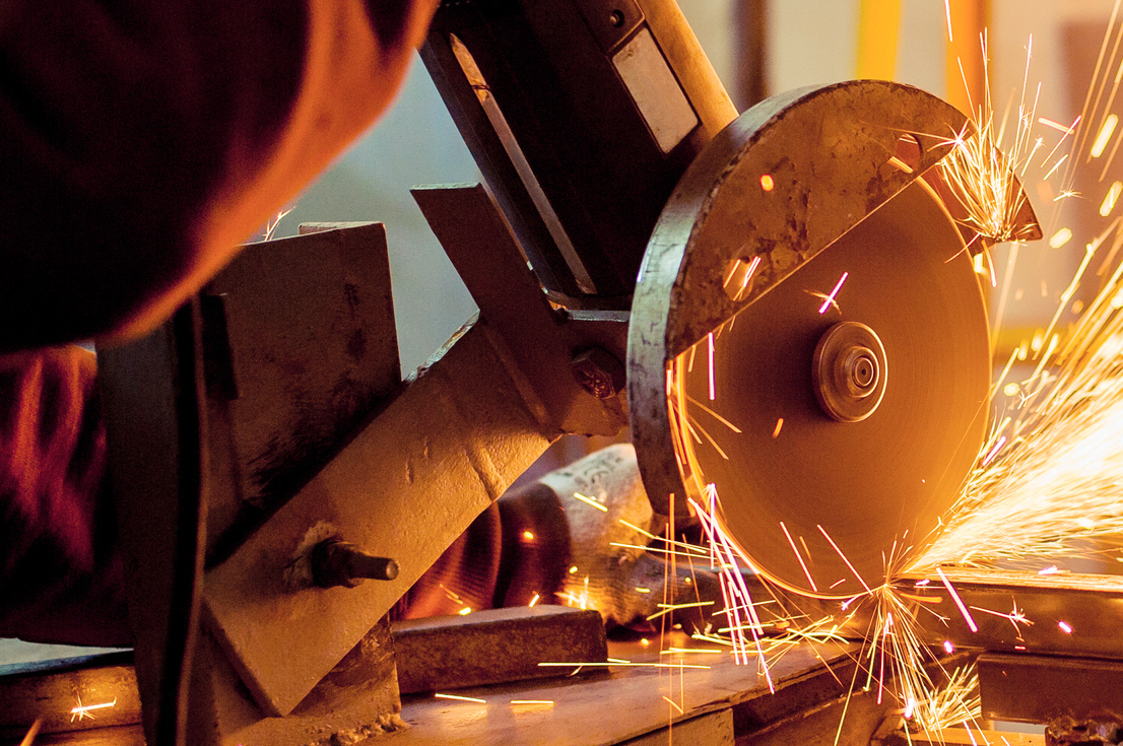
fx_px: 2992
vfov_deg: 14.2
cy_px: 328
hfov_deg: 20.9
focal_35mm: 96
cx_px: 985
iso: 200
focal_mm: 50
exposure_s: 1/125
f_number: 2.8
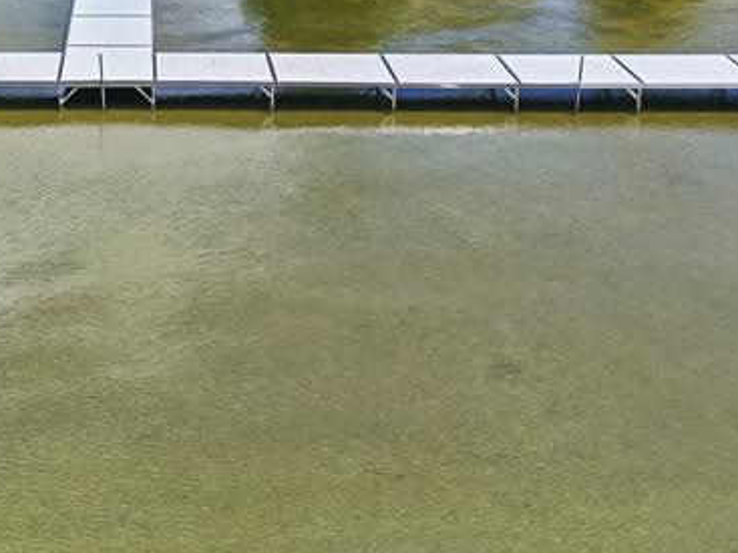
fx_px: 1428
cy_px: -105
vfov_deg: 20.5
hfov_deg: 28.3
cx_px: 135
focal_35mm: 67
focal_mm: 8.7
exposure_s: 1/6000
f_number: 1.8
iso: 200
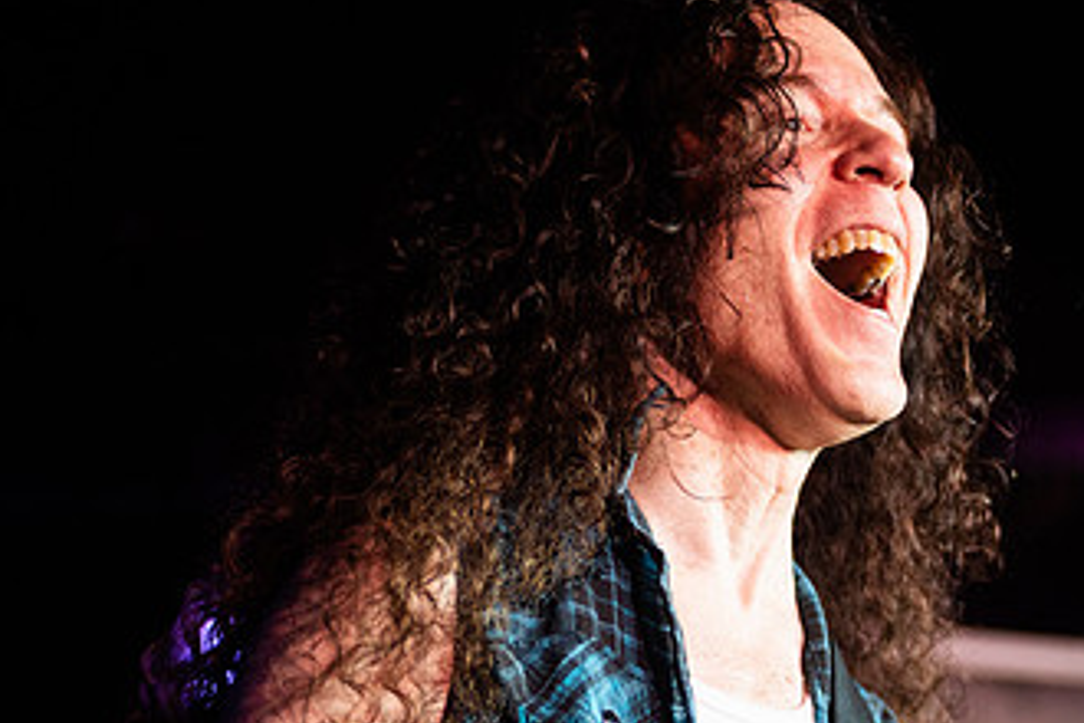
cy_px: 452
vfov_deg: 8.2
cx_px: 788
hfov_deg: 12.3
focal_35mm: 167
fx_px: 5028
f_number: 3.2
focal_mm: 95
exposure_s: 1/160
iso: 2000
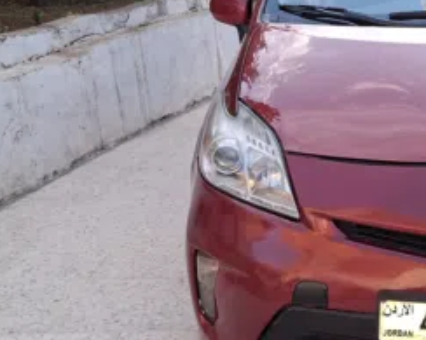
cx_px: 372
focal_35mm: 59
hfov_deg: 30.7
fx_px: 744
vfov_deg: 25.8
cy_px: 173
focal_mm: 5.54
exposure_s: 1/100
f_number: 1.8
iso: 50
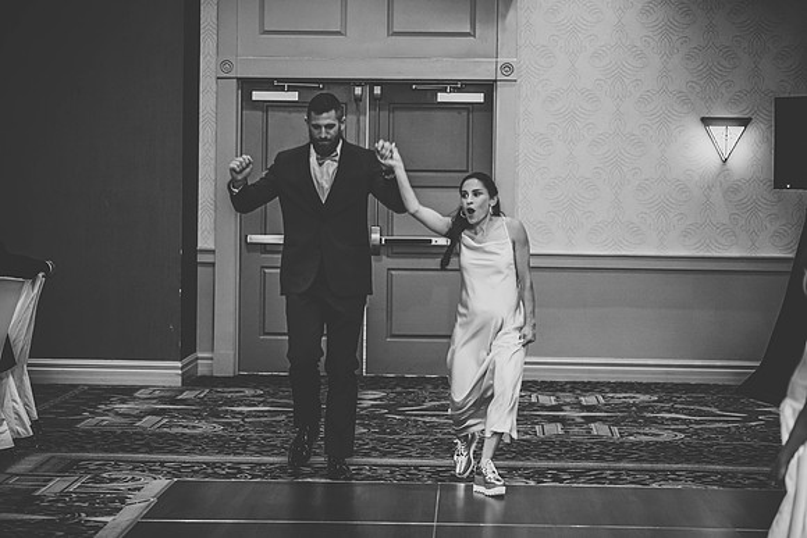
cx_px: 404
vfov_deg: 13.4
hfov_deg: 20.0
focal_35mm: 102
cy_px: 269
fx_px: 2287
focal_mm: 102
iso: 800
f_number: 2.8
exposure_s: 1/60
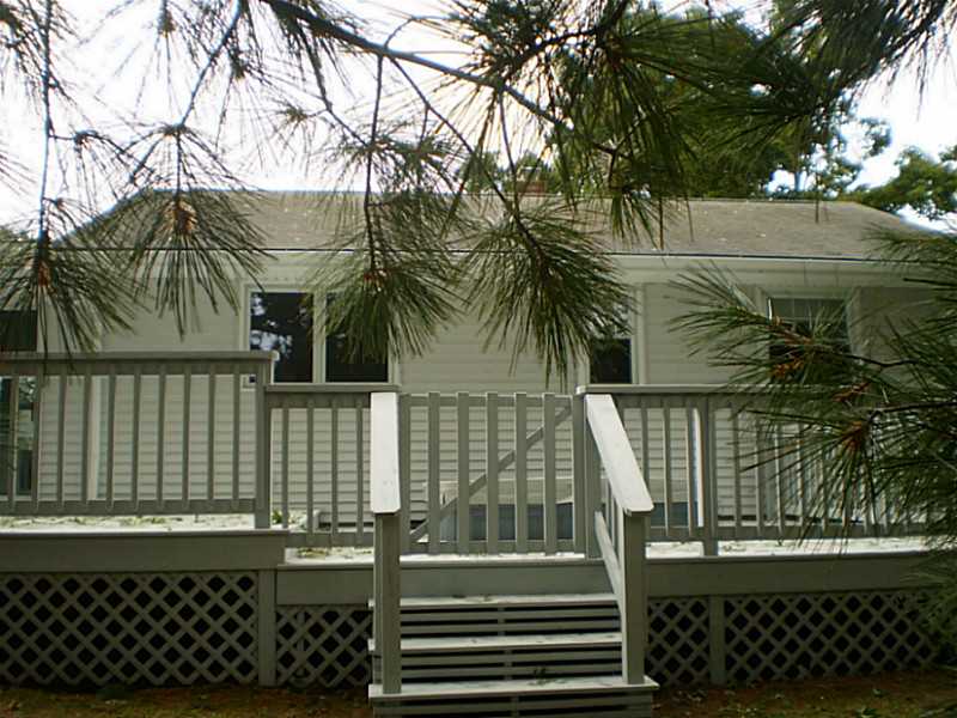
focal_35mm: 36
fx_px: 995
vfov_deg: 39.7
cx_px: 478
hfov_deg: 51.4
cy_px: 359
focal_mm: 6.3
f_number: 3.1
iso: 64
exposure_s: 1/100
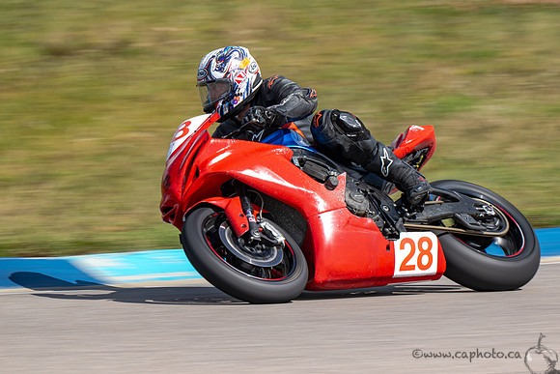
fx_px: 7753
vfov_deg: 2.8
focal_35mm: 498
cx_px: 349
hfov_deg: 4.1
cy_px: 187
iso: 140
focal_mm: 400
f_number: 16
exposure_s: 1/160
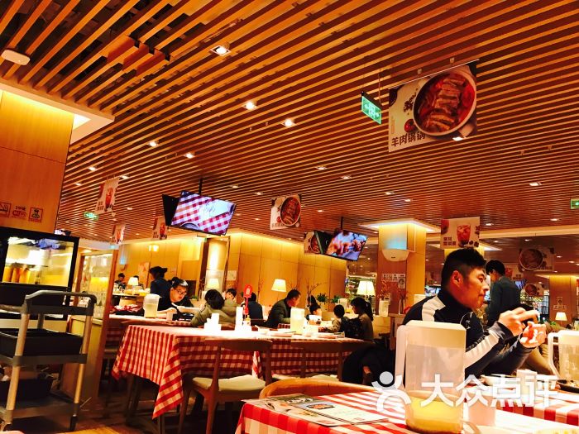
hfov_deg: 63.4
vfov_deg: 49.7
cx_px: 290
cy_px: 217
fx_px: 468
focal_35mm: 28
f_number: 1.8
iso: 40
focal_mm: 3.99
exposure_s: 1/15
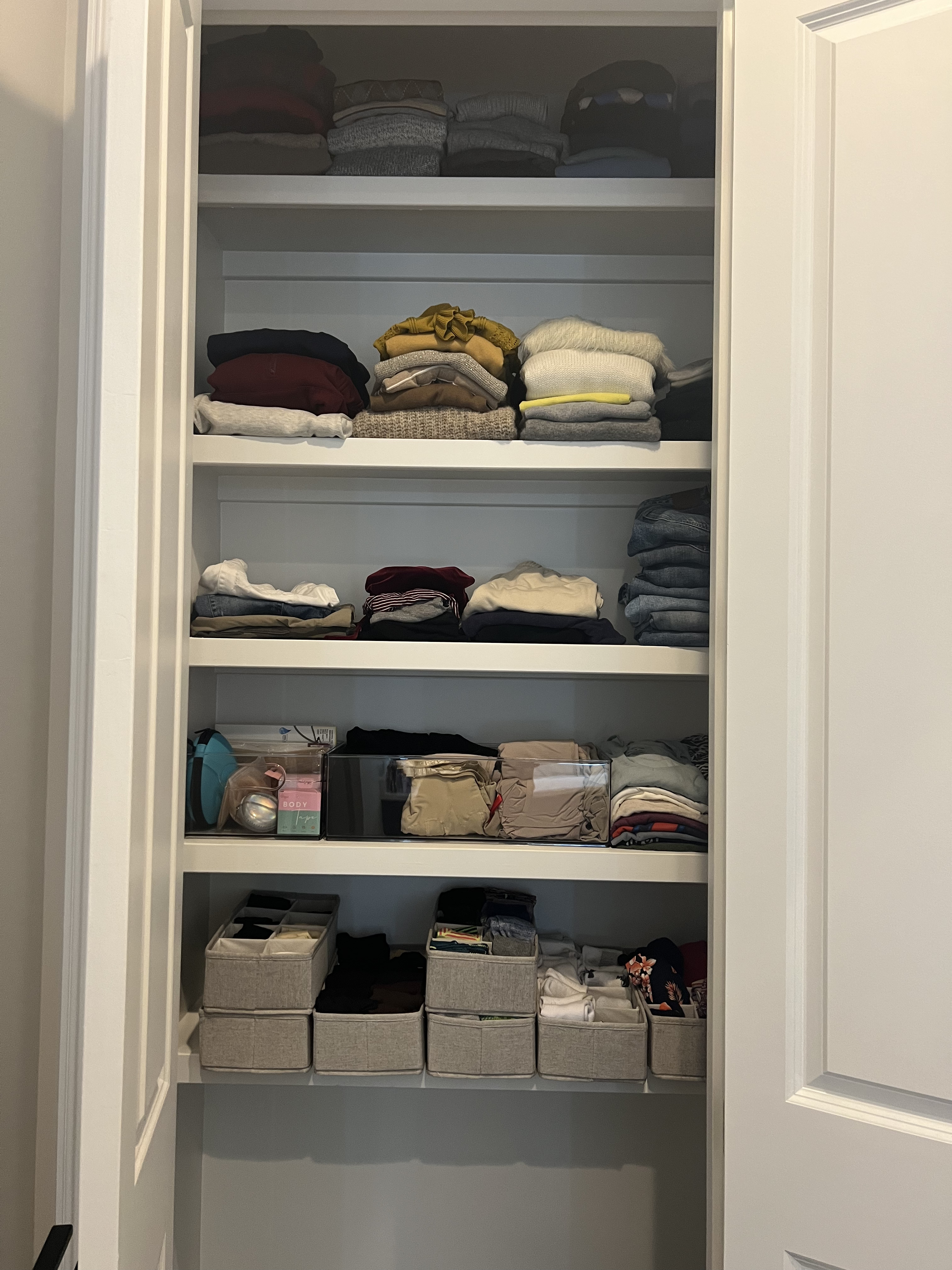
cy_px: 635
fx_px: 953
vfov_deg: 67.3
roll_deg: +0.0
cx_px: 476
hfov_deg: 53.1
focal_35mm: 26
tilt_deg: +3.0
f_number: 1.5
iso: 200
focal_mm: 5.7
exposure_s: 1/60
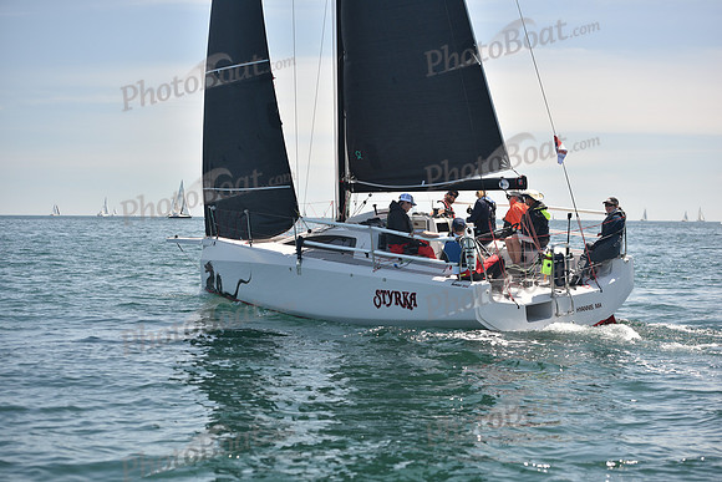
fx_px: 1404
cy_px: 241
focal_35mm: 70
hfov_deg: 28.8
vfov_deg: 19.5
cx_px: 361
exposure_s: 1/800
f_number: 4
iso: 250
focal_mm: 70
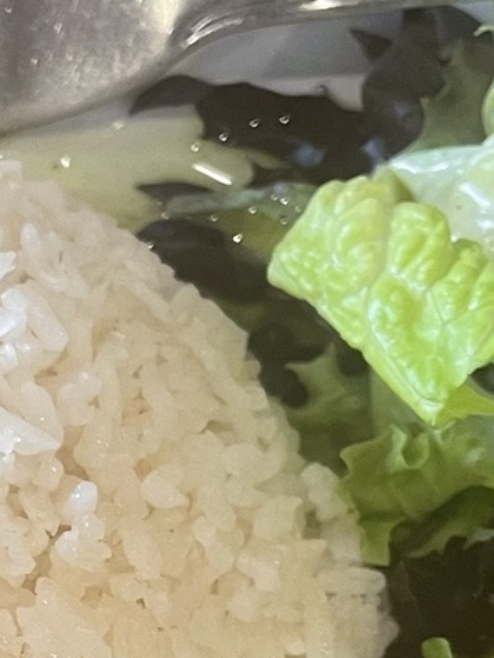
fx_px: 2073
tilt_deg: -81.4
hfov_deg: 12.8
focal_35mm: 109
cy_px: 761
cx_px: -266
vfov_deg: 17.3
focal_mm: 4.2
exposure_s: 1/60
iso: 125
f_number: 1.6
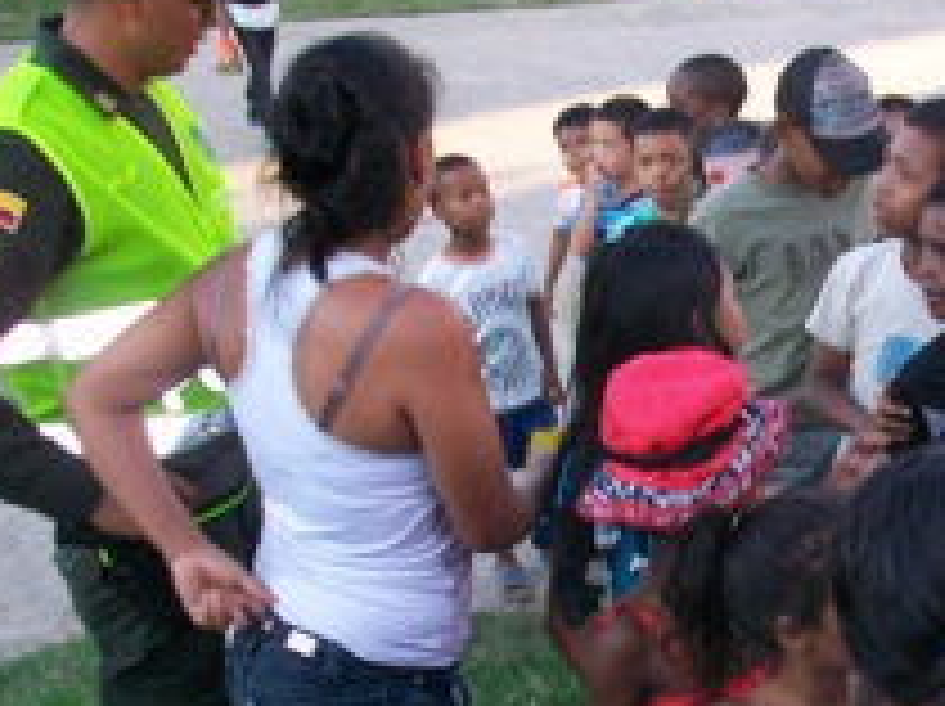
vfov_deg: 23.9
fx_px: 1663
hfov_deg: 30.2
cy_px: 463
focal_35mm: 61
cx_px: 873
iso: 64
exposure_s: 1/100
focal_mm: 5.7
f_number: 2.8
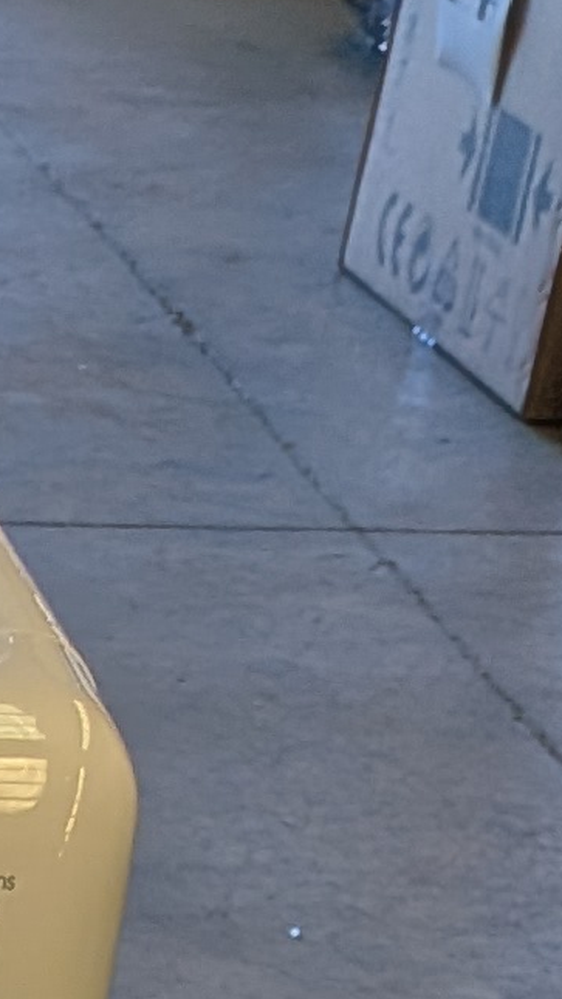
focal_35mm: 162
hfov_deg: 6.6
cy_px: 2807
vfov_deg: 10.3
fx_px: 4295
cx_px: -1316
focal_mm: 4.53
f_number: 1.7
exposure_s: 1/165
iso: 30
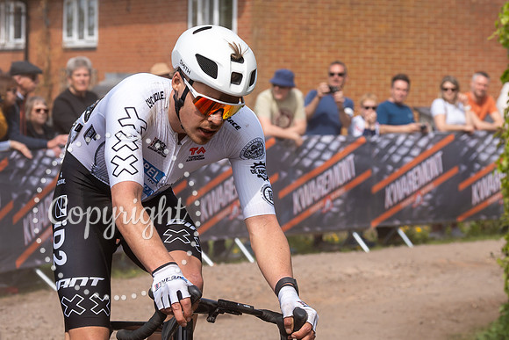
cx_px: 185
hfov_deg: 15.9
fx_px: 1819
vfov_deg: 10.7
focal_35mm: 129
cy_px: 112
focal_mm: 70
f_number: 5
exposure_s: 1/1000
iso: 125
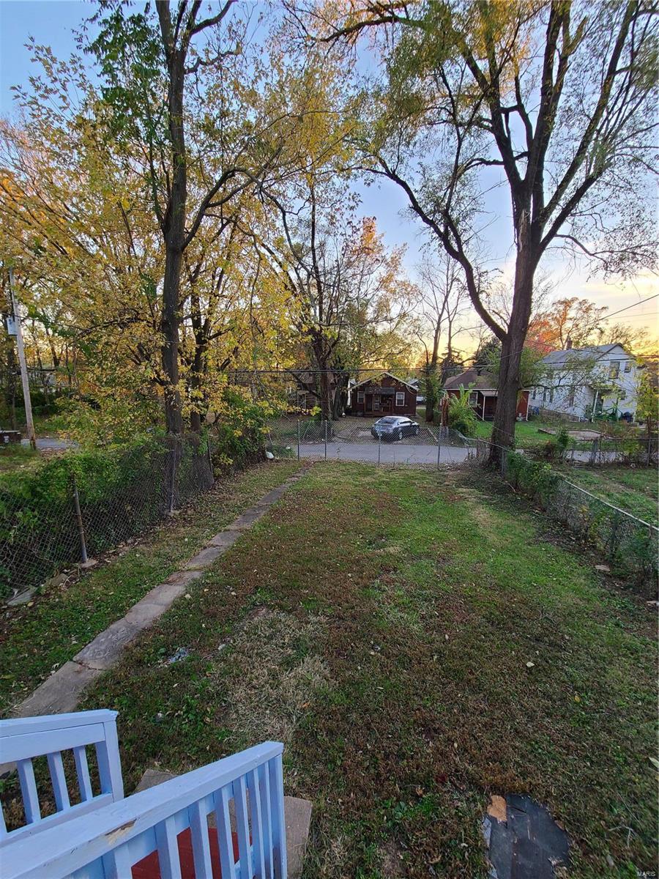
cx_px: 330
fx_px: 330
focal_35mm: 13
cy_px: 440
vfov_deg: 106.2
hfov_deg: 89.9
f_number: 2.2
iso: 64
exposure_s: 1/59
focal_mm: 2.2
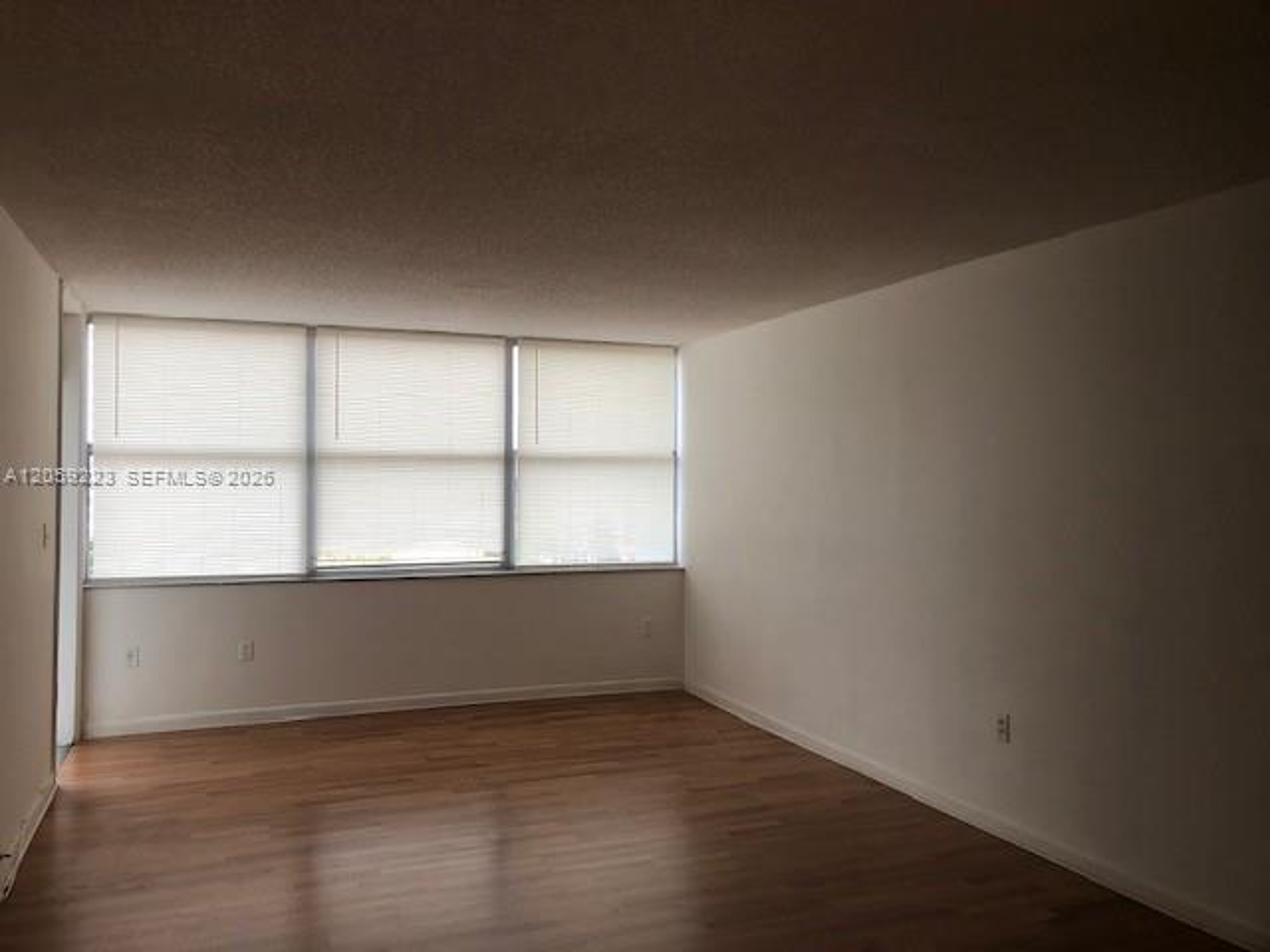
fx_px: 1027
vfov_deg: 49.7
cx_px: 635
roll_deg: -0.7
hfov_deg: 63.4
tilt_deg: +0.1
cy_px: 476
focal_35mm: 28
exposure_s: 1/287
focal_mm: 3.99
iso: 20
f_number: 1.8
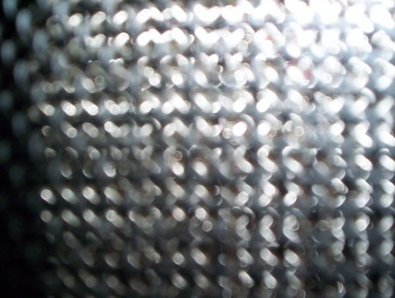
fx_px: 435
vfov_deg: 37.9
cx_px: 198
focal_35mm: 38
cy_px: 149
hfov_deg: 48.9
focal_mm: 4.99
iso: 140
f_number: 4.5
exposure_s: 1/60
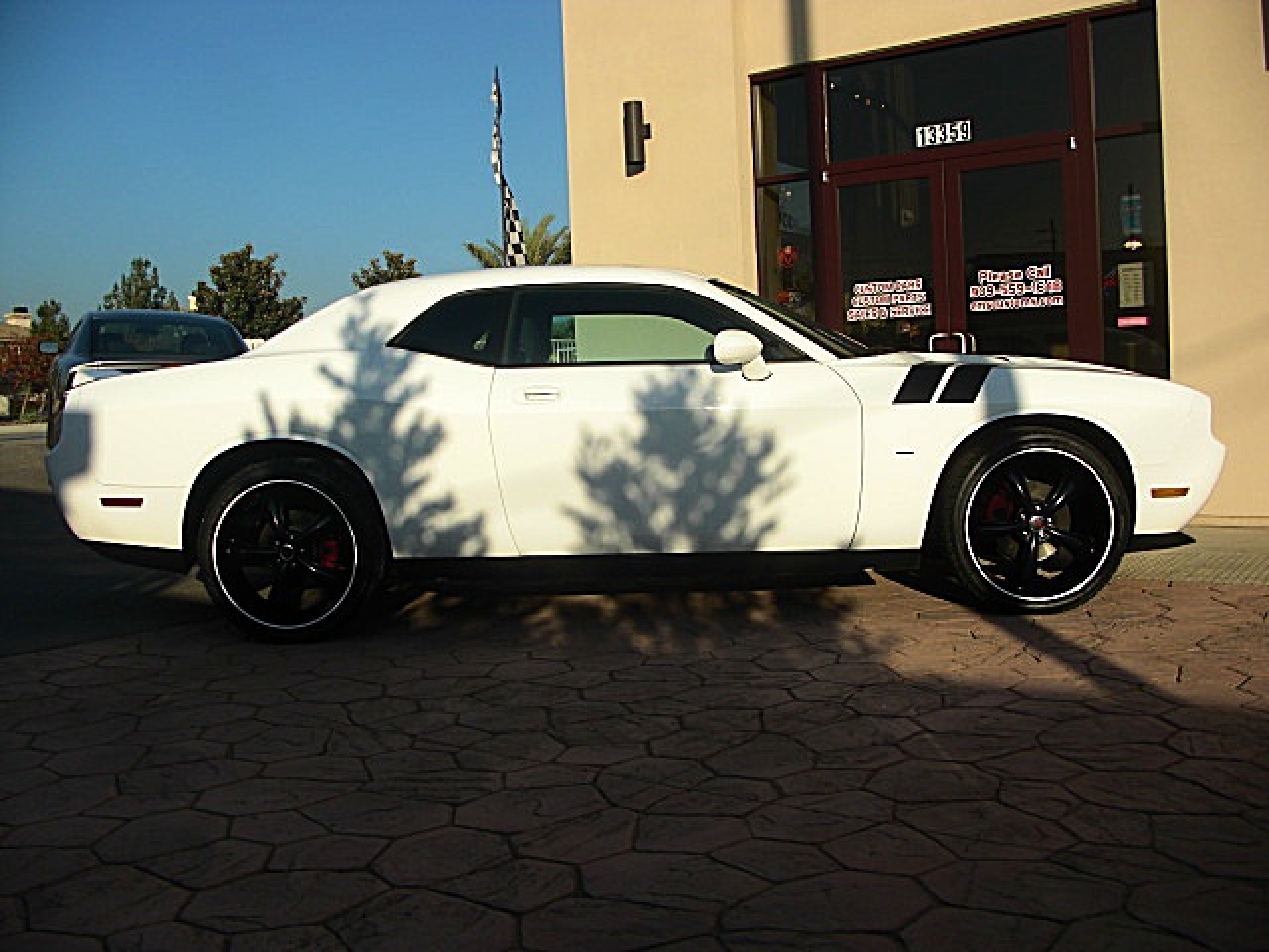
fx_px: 1320
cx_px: 634
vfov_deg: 39.7
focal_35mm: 36
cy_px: 476
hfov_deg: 51.4
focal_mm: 6.3
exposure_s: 1/160
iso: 50
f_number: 7.9
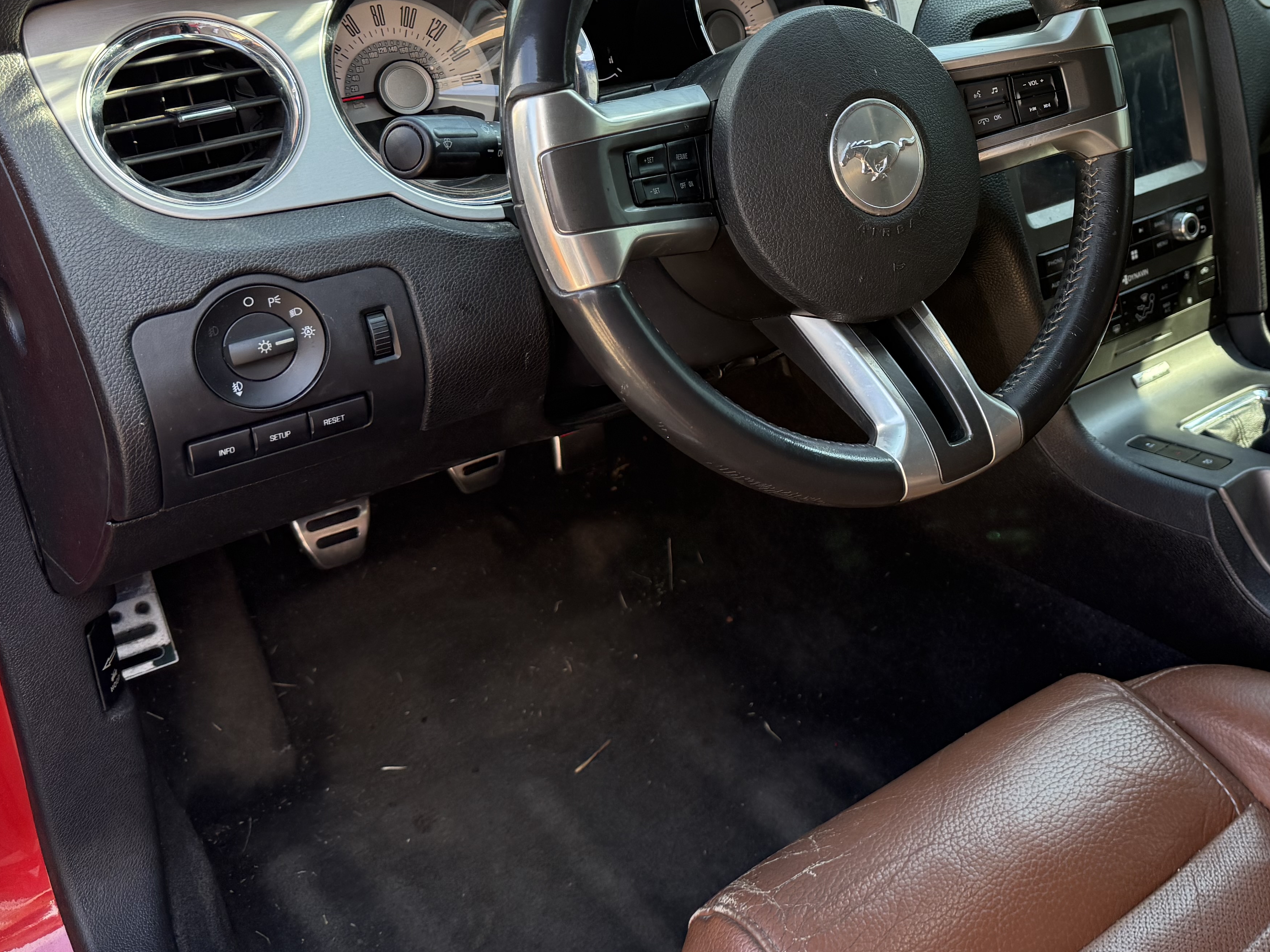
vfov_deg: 35.8
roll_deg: -3.8
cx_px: 946
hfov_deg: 46.2
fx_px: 1431
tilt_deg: -23.8
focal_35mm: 39
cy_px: 220
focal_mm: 6.76
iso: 125
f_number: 1.78
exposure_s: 1/228
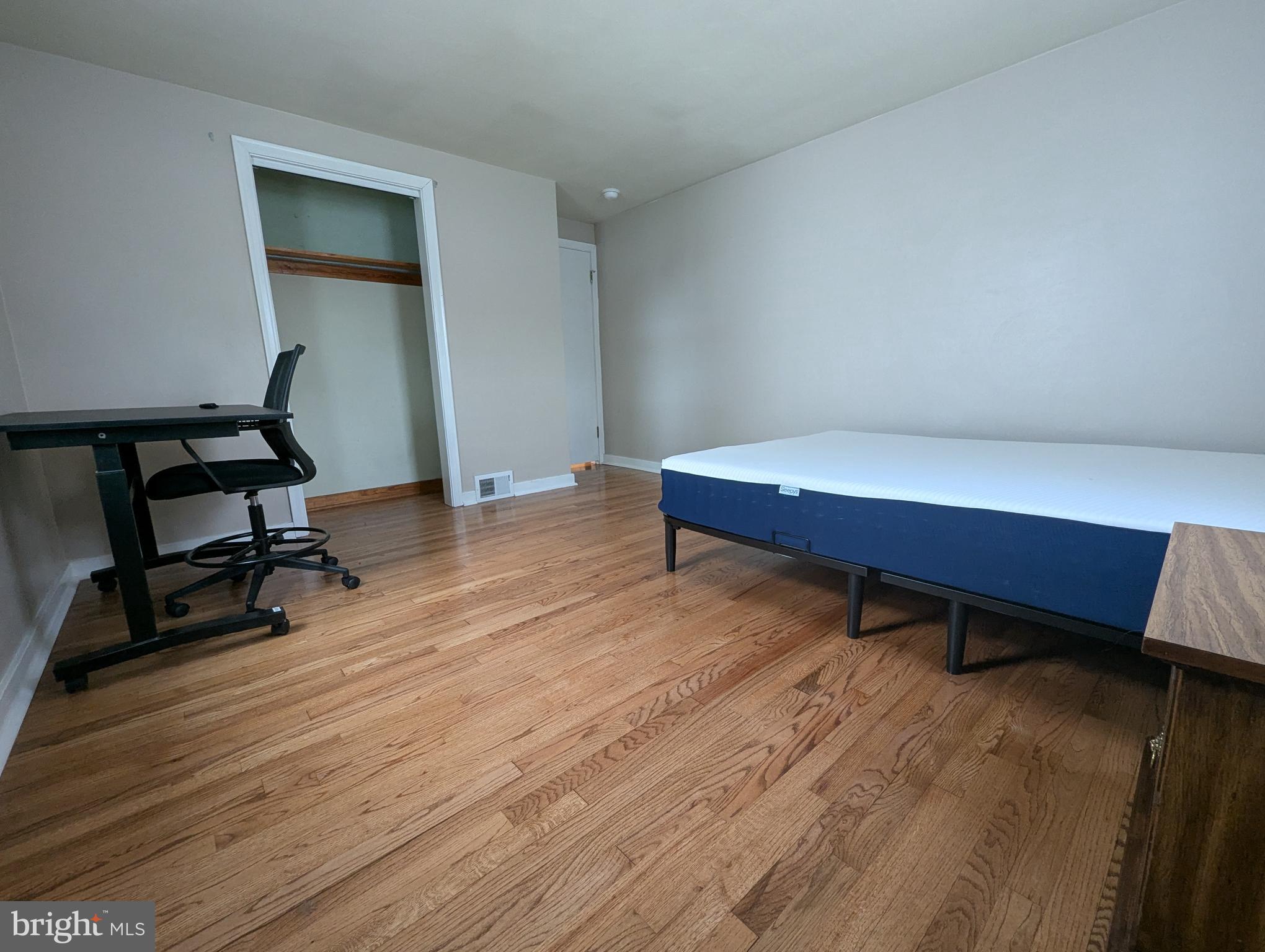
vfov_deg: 90.1
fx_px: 476
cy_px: 476
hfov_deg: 106.1
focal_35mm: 13
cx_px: 632
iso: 168
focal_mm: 1.95
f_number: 2.2
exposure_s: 1/23.8
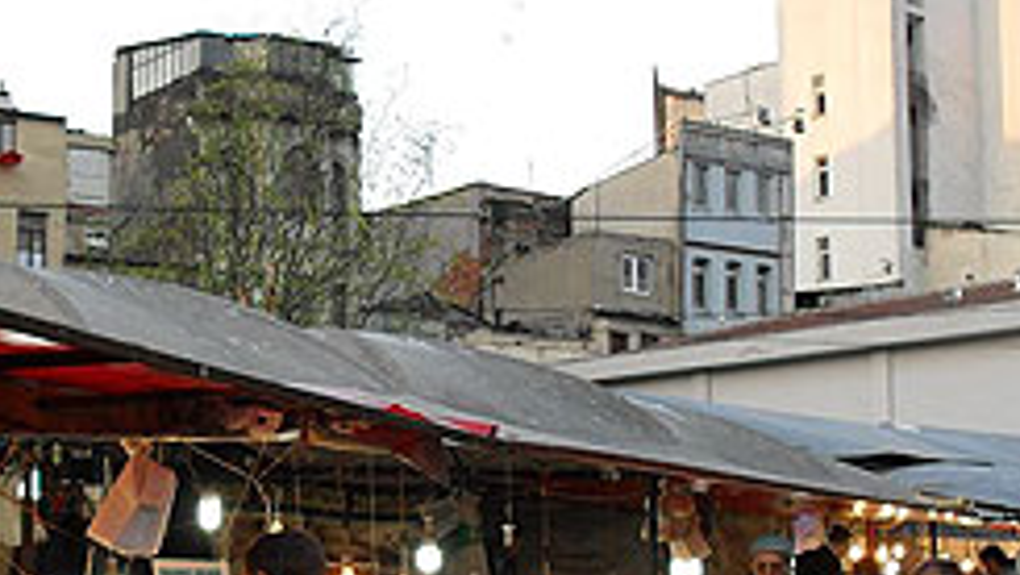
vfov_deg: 17.0
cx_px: 462
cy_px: 500
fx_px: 1894
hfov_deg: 30.1
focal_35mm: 70
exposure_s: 1/60
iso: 100
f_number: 3.2
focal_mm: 6.3
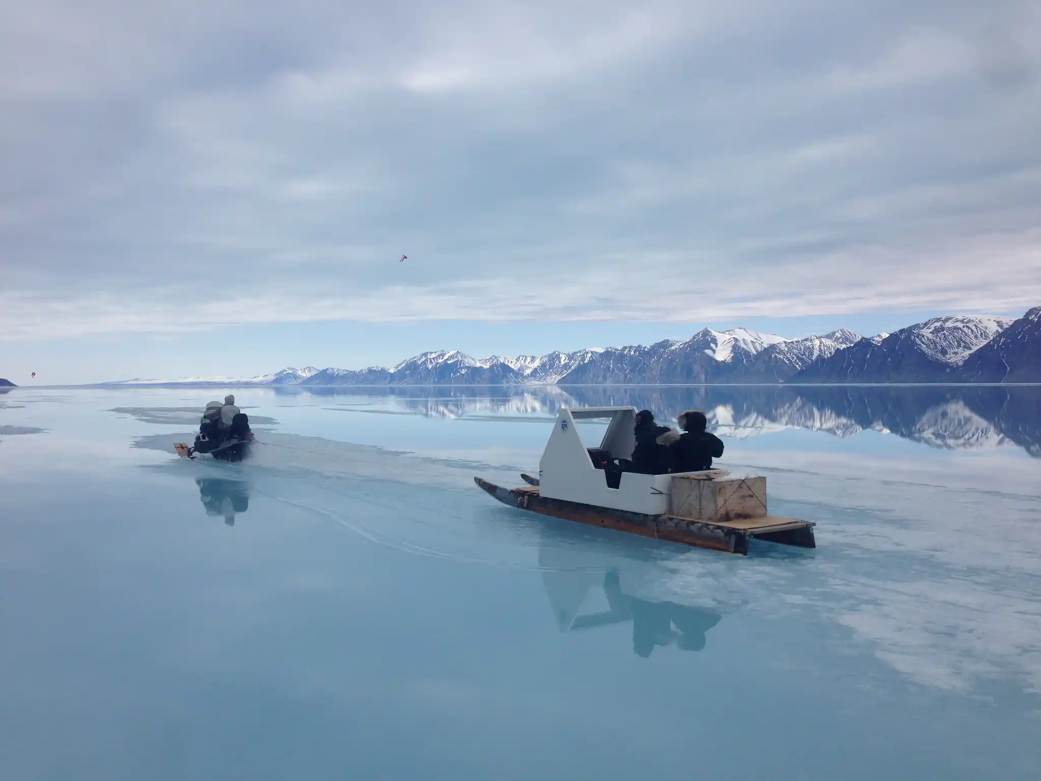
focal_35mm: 33
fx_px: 992
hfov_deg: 55.4
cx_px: 520
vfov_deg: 42.9
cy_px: 390
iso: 50
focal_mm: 4.13
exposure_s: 1/3012
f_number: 2.4
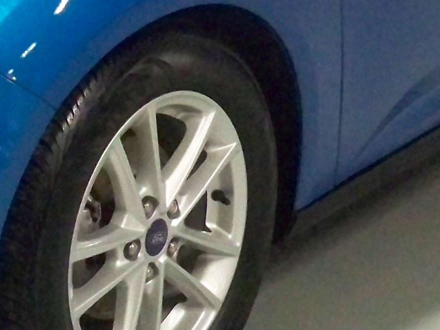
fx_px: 1842
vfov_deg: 10.1
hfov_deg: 13.4
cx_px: -9
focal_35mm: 145
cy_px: -72
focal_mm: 6.3
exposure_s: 1/60
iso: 800
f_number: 3.1
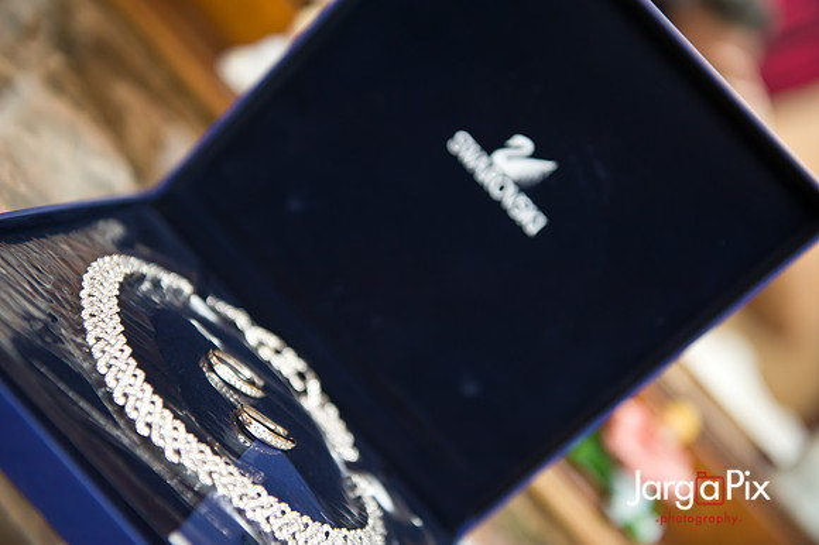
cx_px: 410
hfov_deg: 35.7
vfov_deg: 24.2
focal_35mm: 56
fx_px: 1273
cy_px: 272
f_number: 3.2
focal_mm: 56
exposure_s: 1/125
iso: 1600
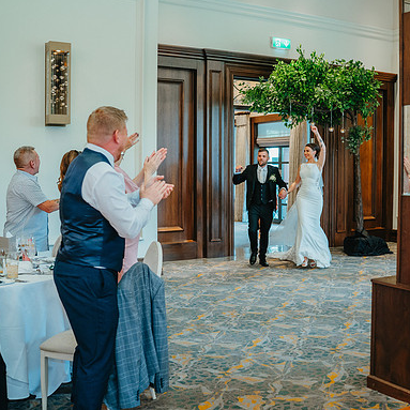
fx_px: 603
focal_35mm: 45
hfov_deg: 37.1
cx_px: 277
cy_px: 204
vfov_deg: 37.6
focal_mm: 35
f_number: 2.8
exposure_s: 1/125
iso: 1600
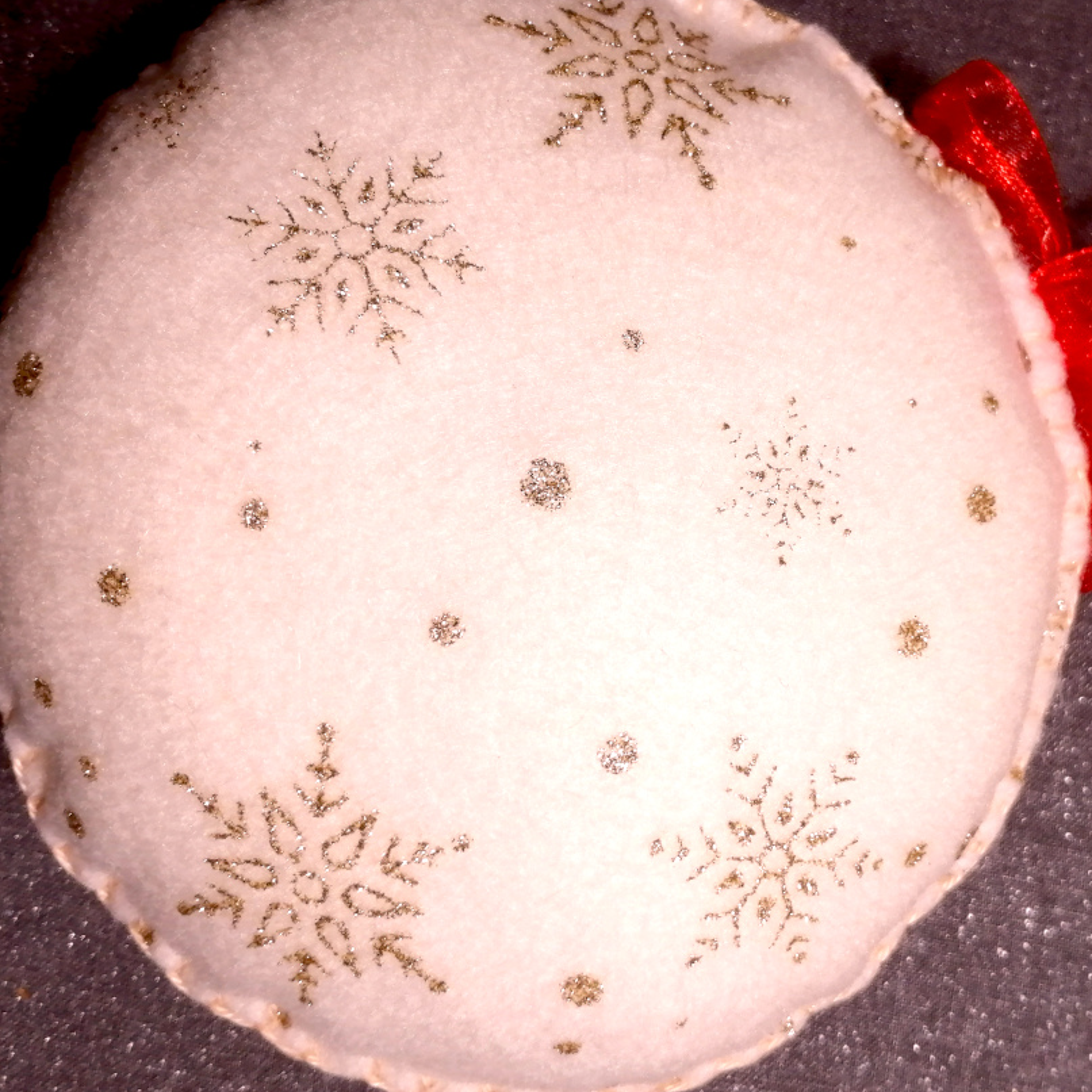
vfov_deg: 36.8
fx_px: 1642
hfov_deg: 36.4
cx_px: 736
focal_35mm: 46
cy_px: 488
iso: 80
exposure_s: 1/90
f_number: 1.8
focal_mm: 3.96
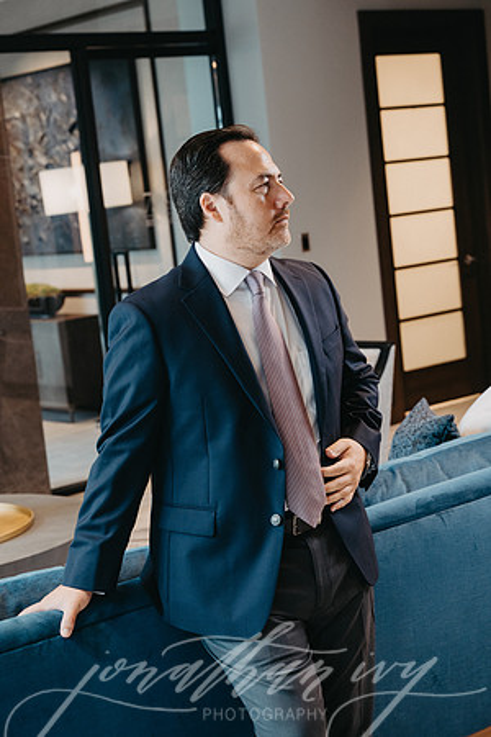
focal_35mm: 70
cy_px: 368
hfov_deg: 19.5
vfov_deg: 28.8
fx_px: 1432
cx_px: 246
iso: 1000
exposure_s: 1/100
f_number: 5
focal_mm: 70
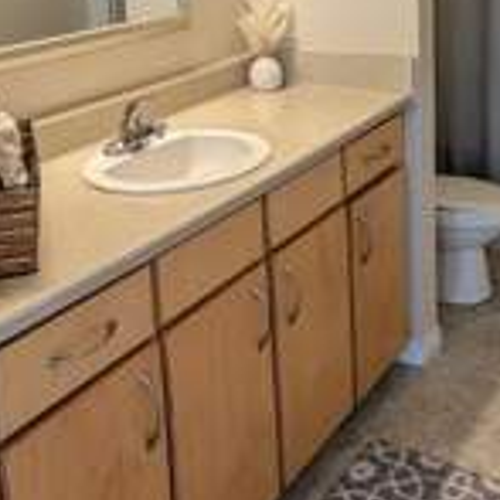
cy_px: 82
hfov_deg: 36.6
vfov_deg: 35.3
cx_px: 313
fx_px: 752
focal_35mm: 46
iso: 323
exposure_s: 1/120
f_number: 1.95
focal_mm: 2.23
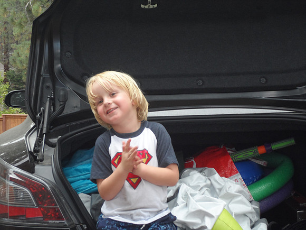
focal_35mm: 100
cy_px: 115
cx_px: 153
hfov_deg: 19.6
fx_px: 884
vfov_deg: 14.8
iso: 200
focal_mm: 18
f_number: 5.2
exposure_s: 1/60
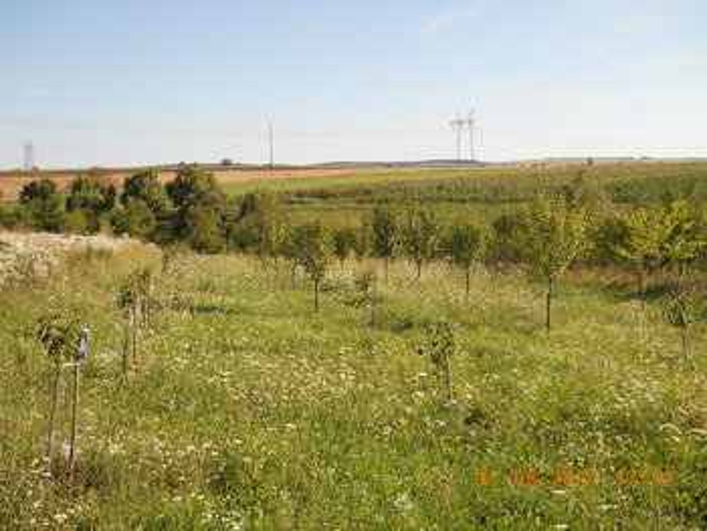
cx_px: 354
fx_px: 838
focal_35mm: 41
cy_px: 266
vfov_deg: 35.2
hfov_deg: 45.7
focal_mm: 6.72
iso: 80
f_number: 5.5
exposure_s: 1/200
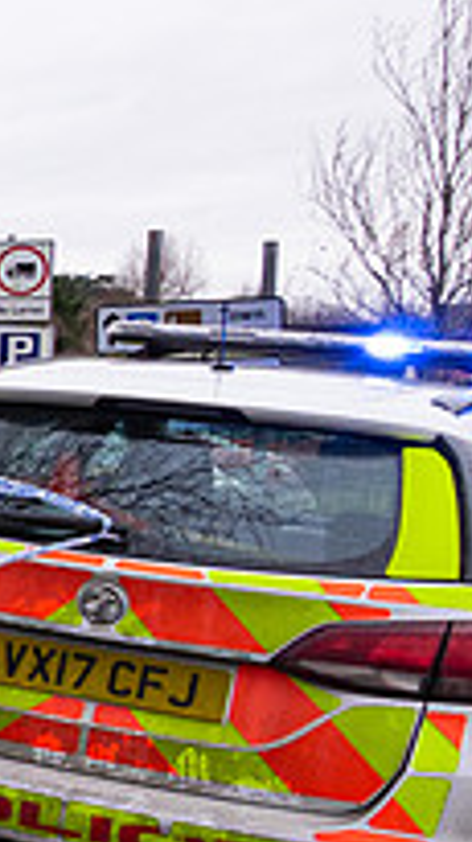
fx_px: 1962
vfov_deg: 24.1
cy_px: 545
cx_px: -922
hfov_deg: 10.2
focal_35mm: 88
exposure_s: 1/125
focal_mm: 10.9
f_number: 3.5
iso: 200
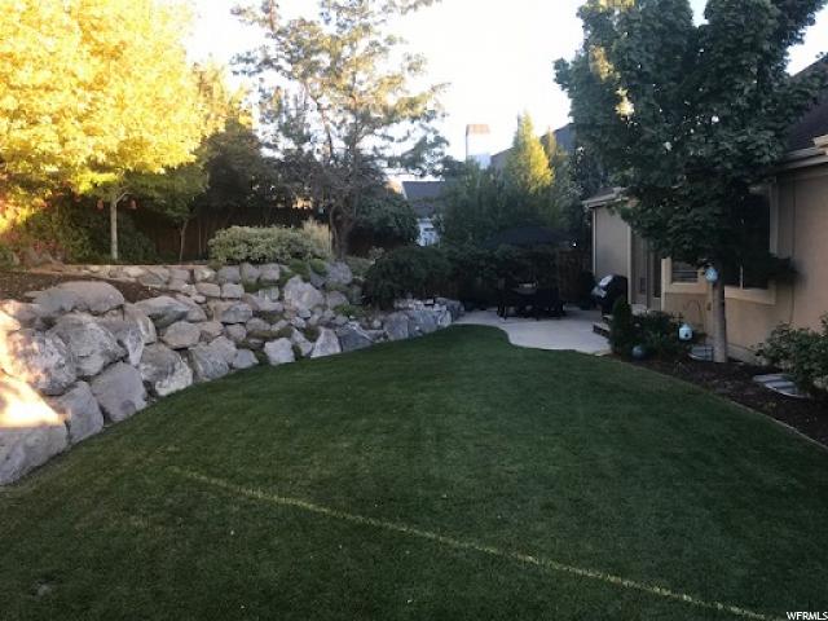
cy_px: 310
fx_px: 670
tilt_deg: -7.1
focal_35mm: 28
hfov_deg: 63.4
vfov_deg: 49.7
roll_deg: +1.1
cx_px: 414
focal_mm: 3.99
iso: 20
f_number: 1.8
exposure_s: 1/171
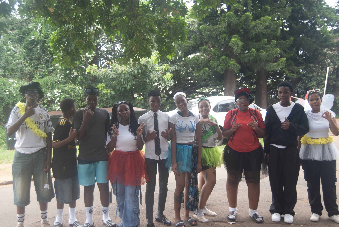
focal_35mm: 39
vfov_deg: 34.3
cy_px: 114
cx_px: 170
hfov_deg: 49.5
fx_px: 368
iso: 200
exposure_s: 1/60
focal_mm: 26
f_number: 4.2
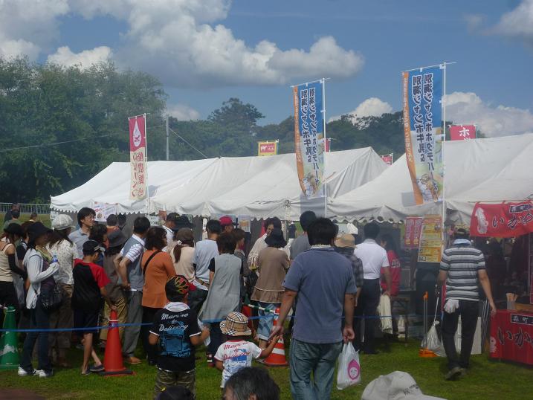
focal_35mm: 58
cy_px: 200
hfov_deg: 33.2
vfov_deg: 25.2
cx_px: 266
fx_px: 893
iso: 80
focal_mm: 10.4
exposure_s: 1/640
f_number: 5.6
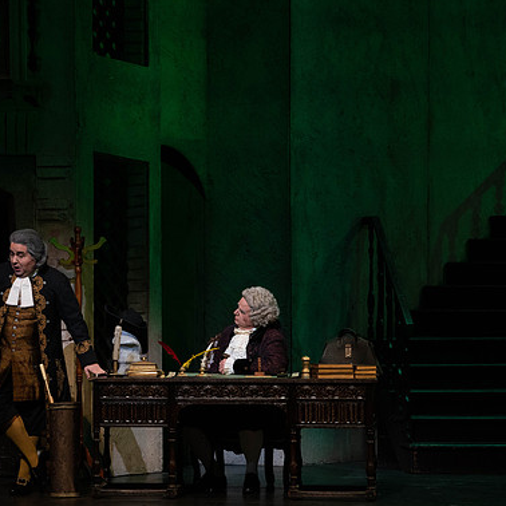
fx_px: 3109
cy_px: 254
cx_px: 133
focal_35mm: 188
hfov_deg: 9.3
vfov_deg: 9.3
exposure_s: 1/250
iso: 3200
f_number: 9
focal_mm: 144
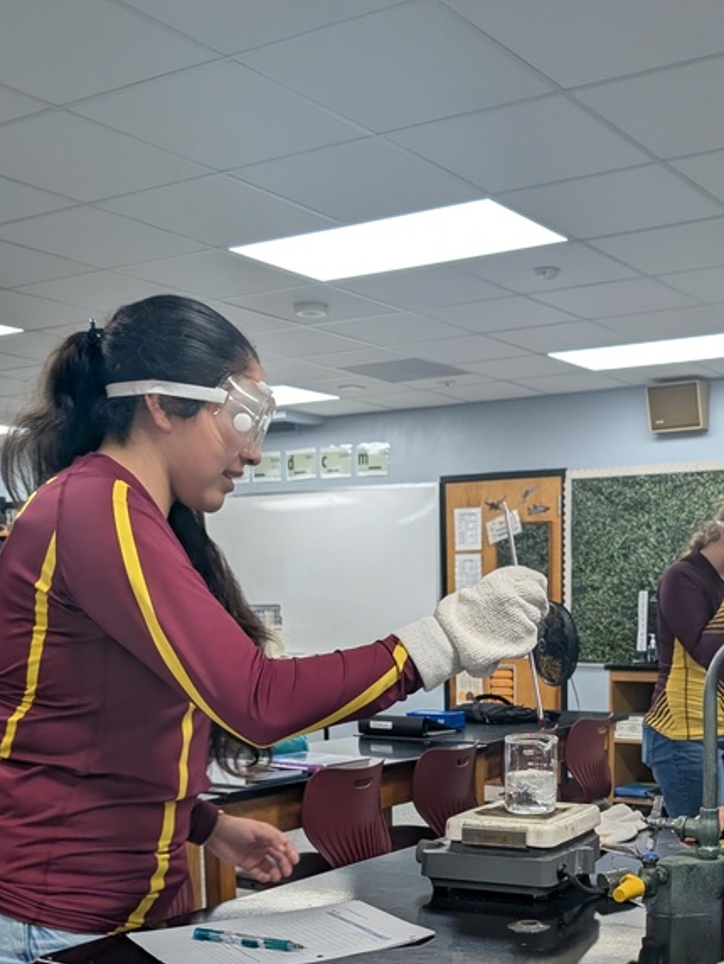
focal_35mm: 43
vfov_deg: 41.5
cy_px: 802
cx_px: 526
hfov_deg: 33.1
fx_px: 1197
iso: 77
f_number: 1.68
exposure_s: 1/120
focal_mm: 6.9
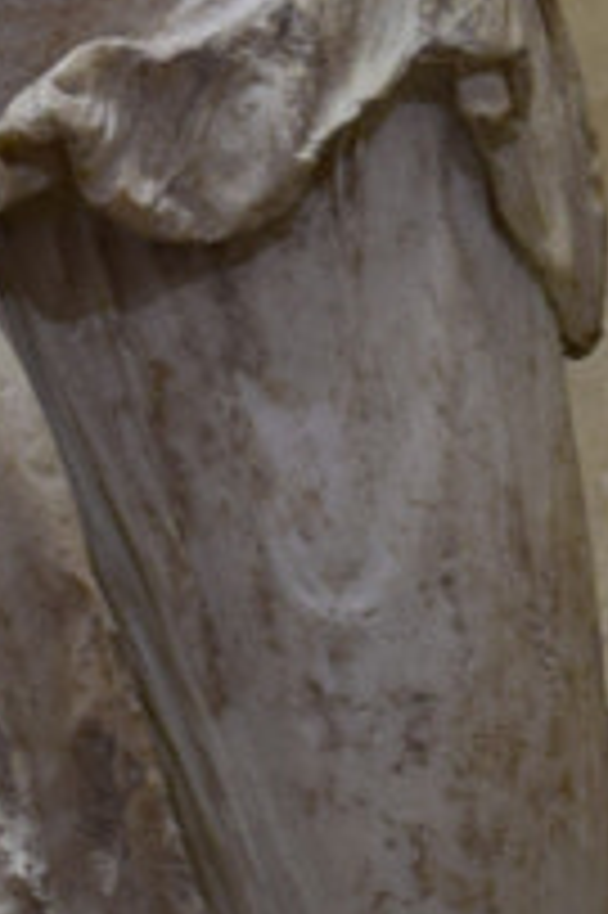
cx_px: 534
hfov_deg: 2.5
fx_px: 13804
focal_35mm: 544
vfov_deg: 3.8
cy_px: 356
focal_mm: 46
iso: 400
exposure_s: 1/25
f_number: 7.1
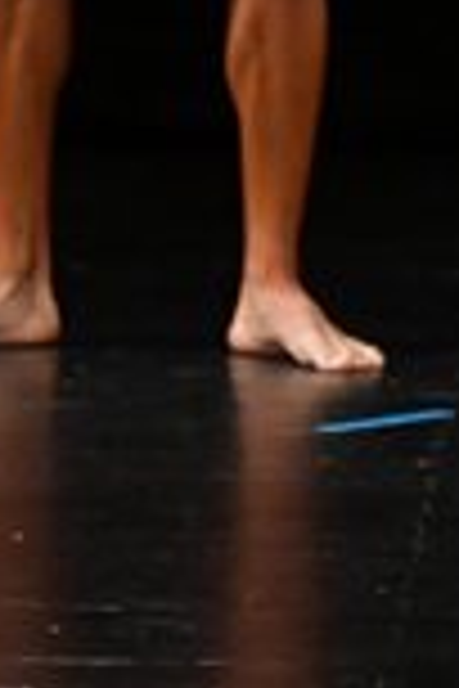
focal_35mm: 1290
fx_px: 24669
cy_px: -153
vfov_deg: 1.6
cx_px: -178
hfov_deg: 1.1
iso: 3200
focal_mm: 170
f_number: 5.6
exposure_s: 1/400
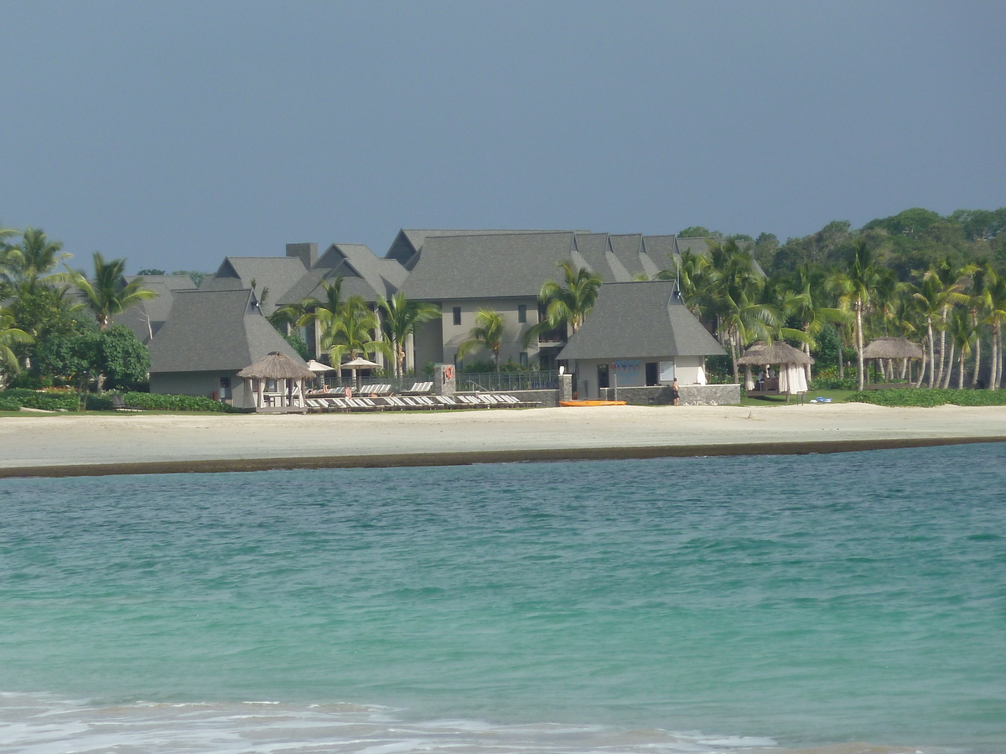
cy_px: 377
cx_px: 503
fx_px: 11596
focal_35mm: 399
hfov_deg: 5.0
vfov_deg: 3.7
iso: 80
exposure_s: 1/500
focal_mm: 49.2
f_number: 4.9
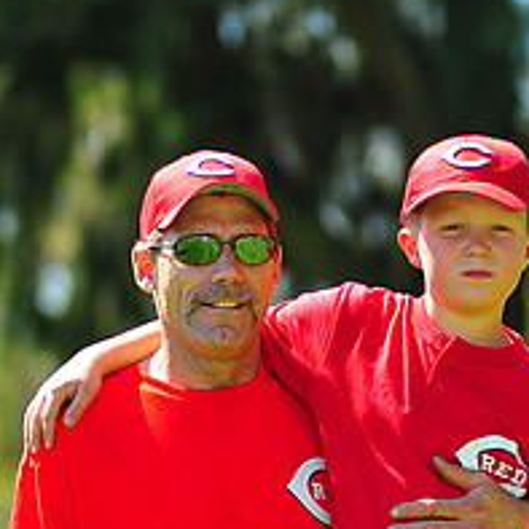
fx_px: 7763
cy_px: 698
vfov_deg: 3.9
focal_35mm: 449
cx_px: 301
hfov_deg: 3.9
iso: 200
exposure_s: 1/500
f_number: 4.5
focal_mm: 180
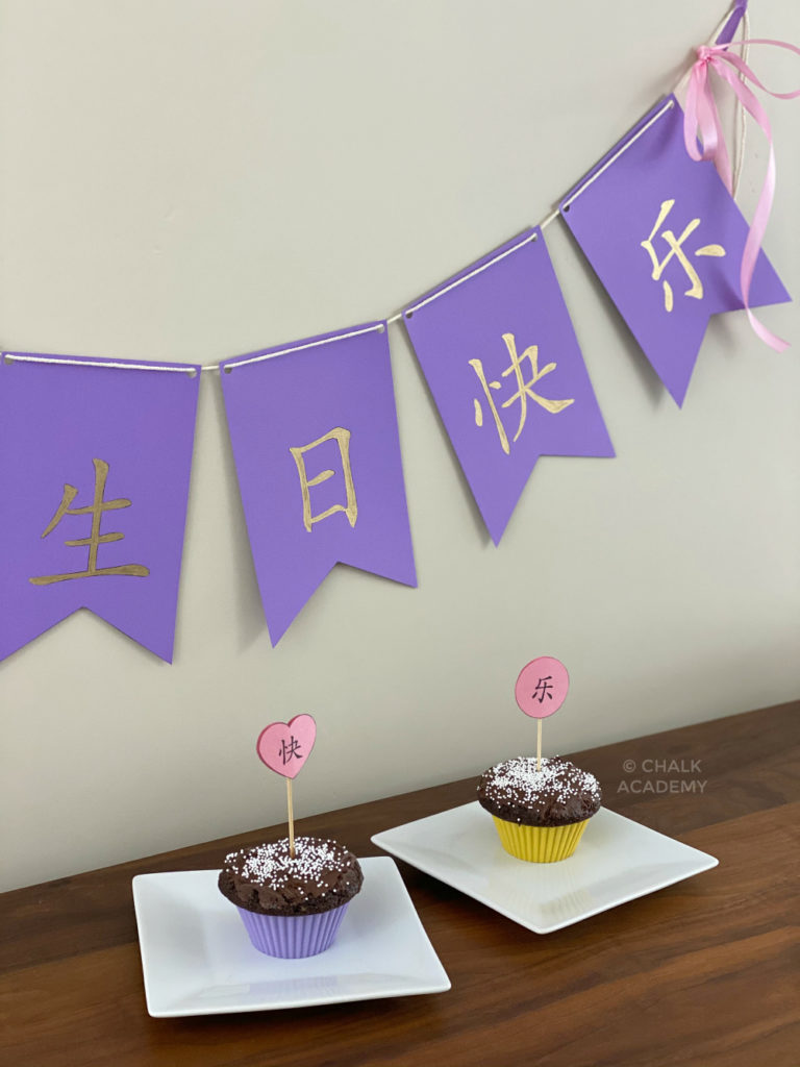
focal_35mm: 52
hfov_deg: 28.0
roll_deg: -1.2
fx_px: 1602
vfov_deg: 36.8
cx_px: 400
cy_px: 534
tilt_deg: -12.8
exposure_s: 1/60
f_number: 2
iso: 125
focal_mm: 6
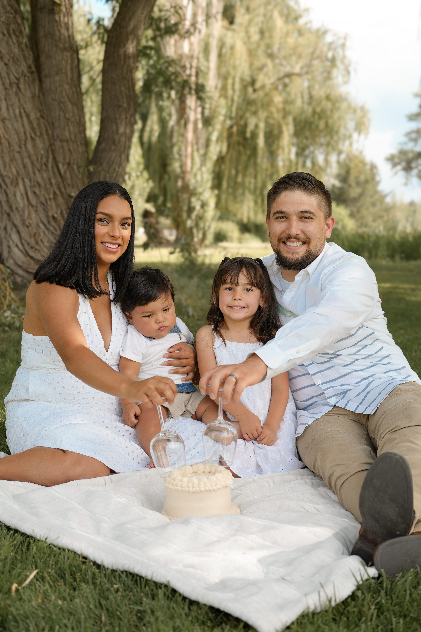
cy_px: 316
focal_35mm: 50
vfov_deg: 39.6
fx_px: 877
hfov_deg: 27.0
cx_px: 210
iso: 100
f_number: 4.5
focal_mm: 50
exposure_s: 1/320
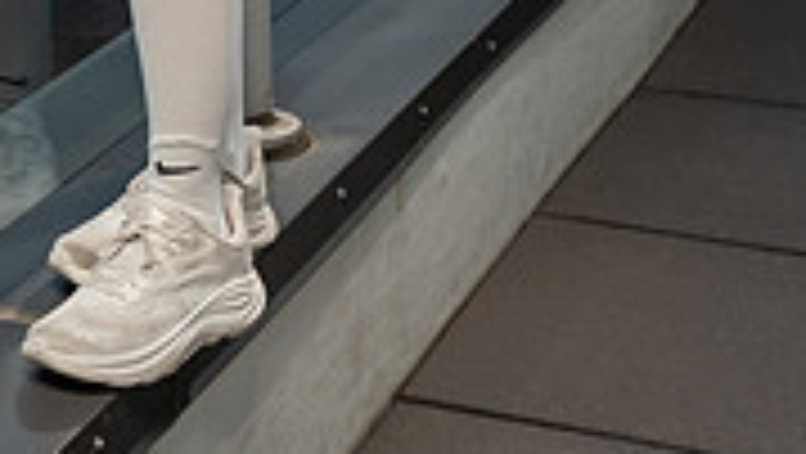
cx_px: 234
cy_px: -539
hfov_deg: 18.8
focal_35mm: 113
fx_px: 2417
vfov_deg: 9.8
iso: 100
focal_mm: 43
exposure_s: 1/250
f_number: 5.6
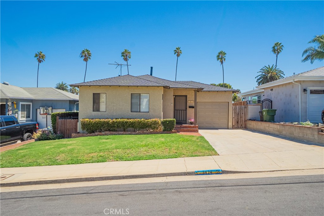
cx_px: 162
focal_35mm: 27
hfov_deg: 67.4
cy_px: 108
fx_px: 243
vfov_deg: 47.9
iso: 400
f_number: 8
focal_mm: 18
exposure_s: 1/8000
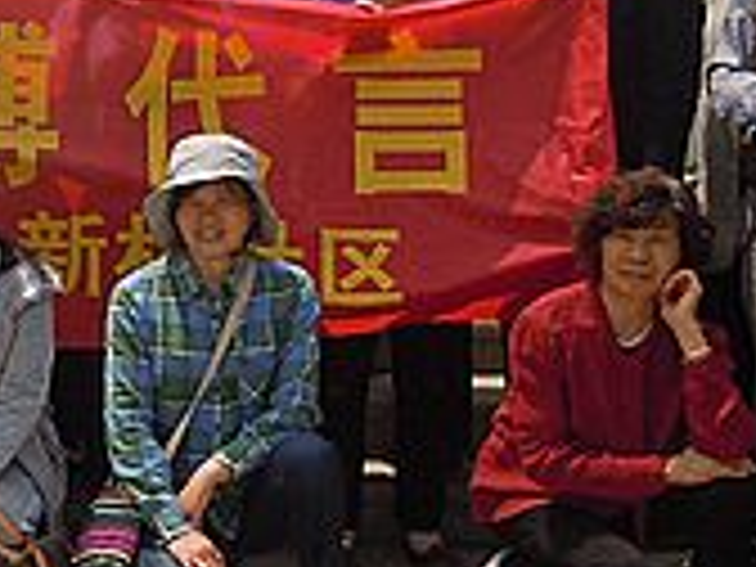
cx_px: -446
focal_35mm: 125
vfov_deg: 11.8
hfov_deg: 14.5
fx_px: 2730
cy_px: 110
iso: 100
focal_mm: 5.4
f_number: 3.5
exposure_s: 1/1000
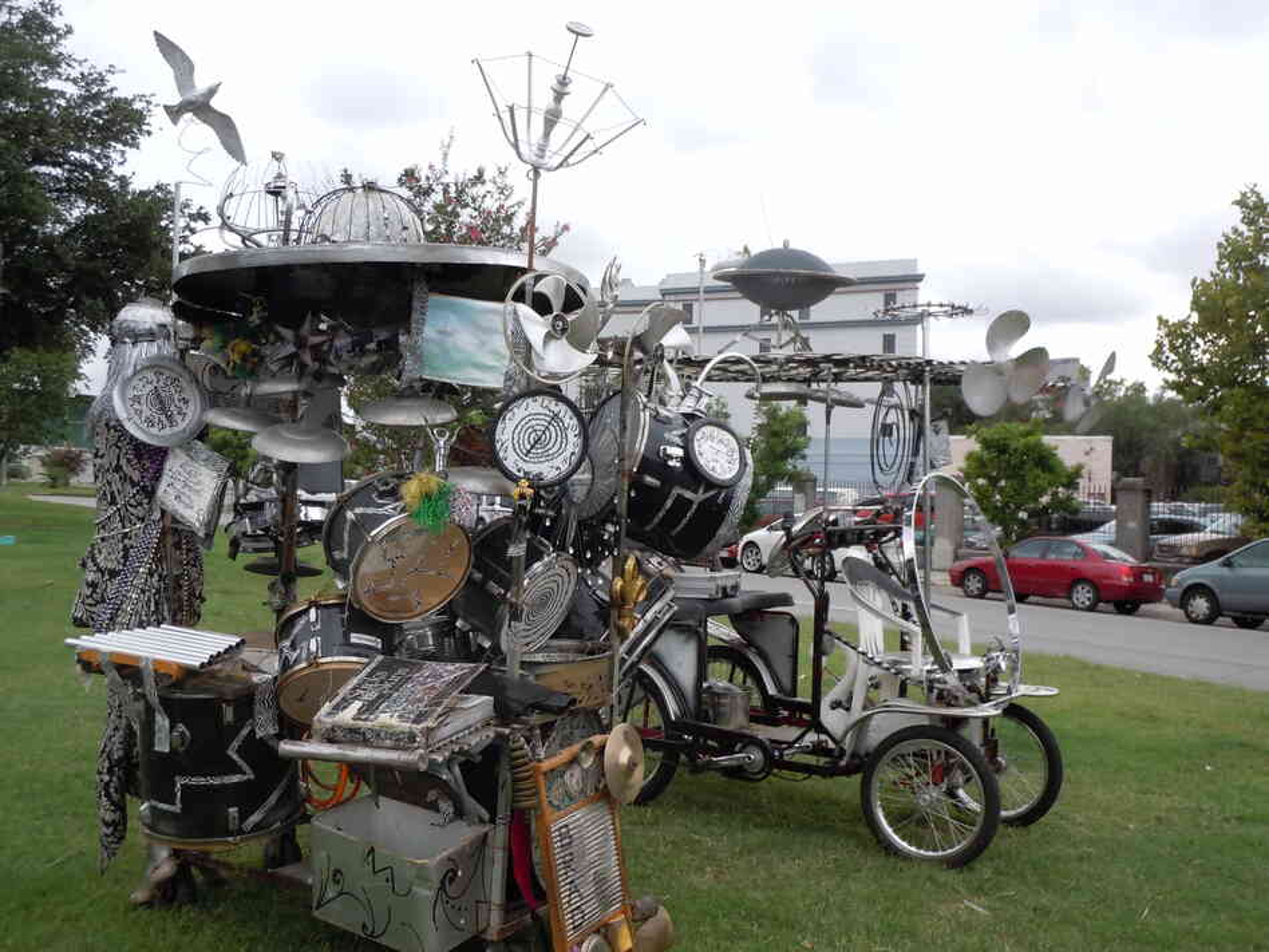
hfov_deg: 47.9
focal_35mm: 39
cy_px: 476
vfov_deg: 36.8
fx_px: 1430
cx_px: 634
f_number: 4.3
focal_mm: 6.9
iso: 100
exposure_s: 1/200
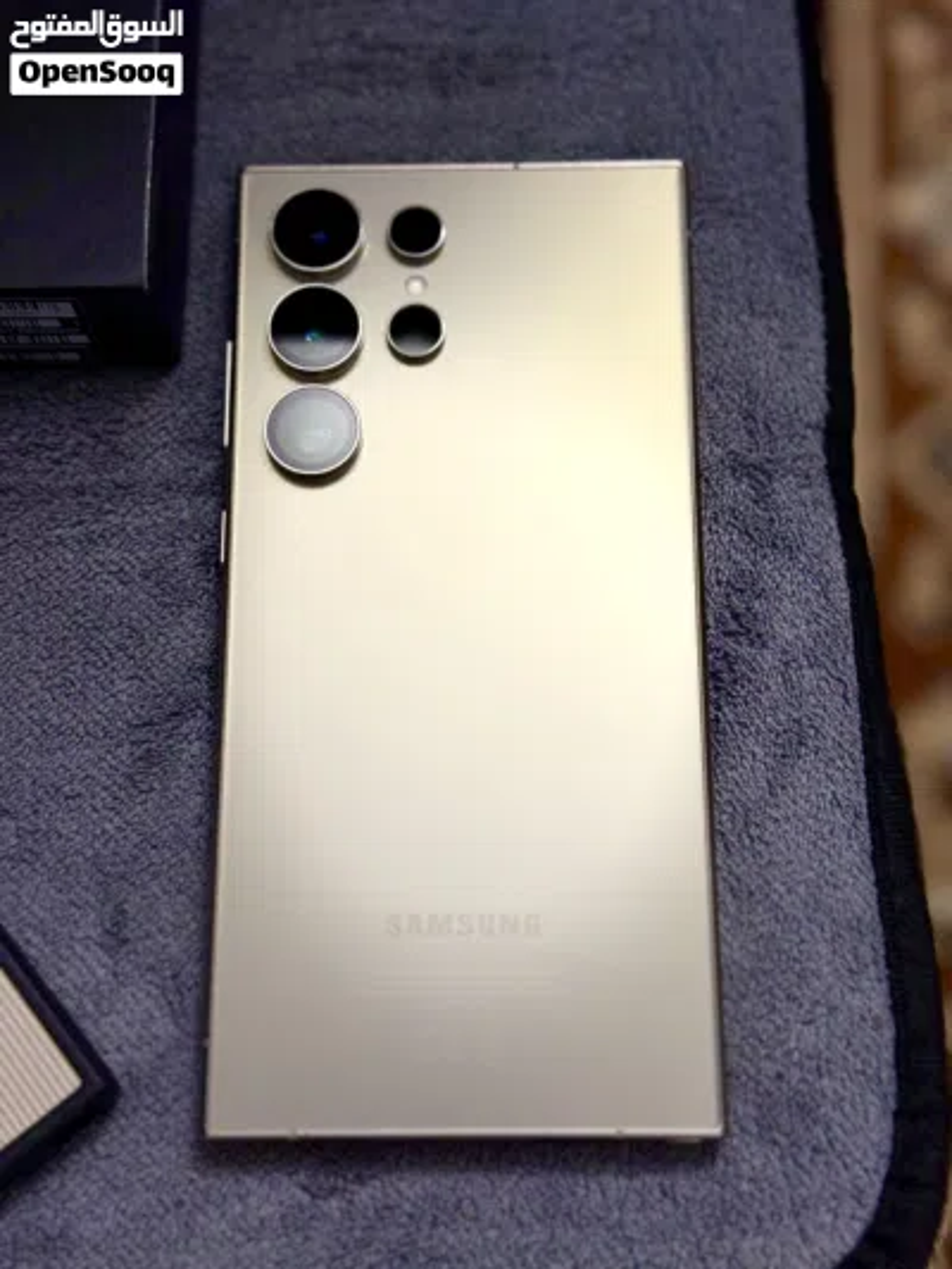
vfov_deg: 39.6
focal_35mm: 48
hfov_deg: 30.3
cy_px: 634
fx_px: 1759
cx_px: 476
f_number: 1.78
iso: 50
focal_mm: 6.76
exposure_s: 1/212
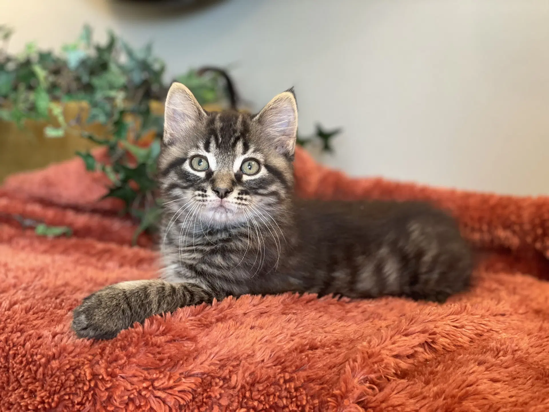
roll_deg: -3.6
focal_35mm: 52
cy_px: 206
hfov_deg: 36.8
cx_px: 274
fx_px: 825
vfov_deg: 28.0
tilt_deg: -6.4
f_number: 2
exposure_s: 1/40
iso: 125
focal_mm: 6
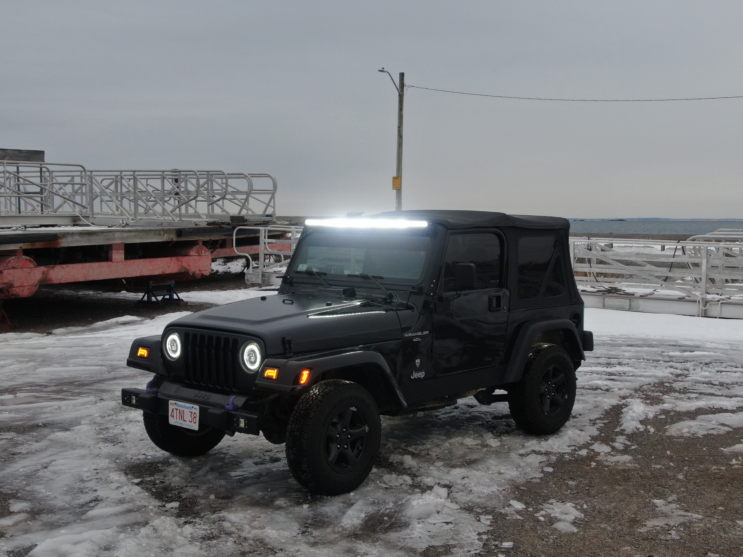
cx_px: 372
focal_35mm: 48
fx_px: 1030
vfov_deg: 30.3
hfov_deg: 39.7
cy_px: 278
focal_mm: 8.6
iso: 160
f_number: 3.8
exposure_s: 1/30
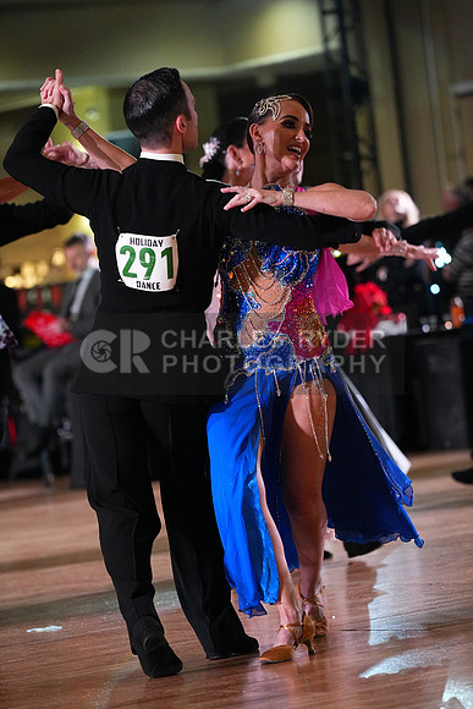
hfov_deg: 7.0
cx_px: 236
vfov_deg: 10.4
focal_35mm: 197
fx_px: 3880
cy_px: 354
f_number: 4.5
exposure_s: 1/400
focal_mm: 197
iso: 6400
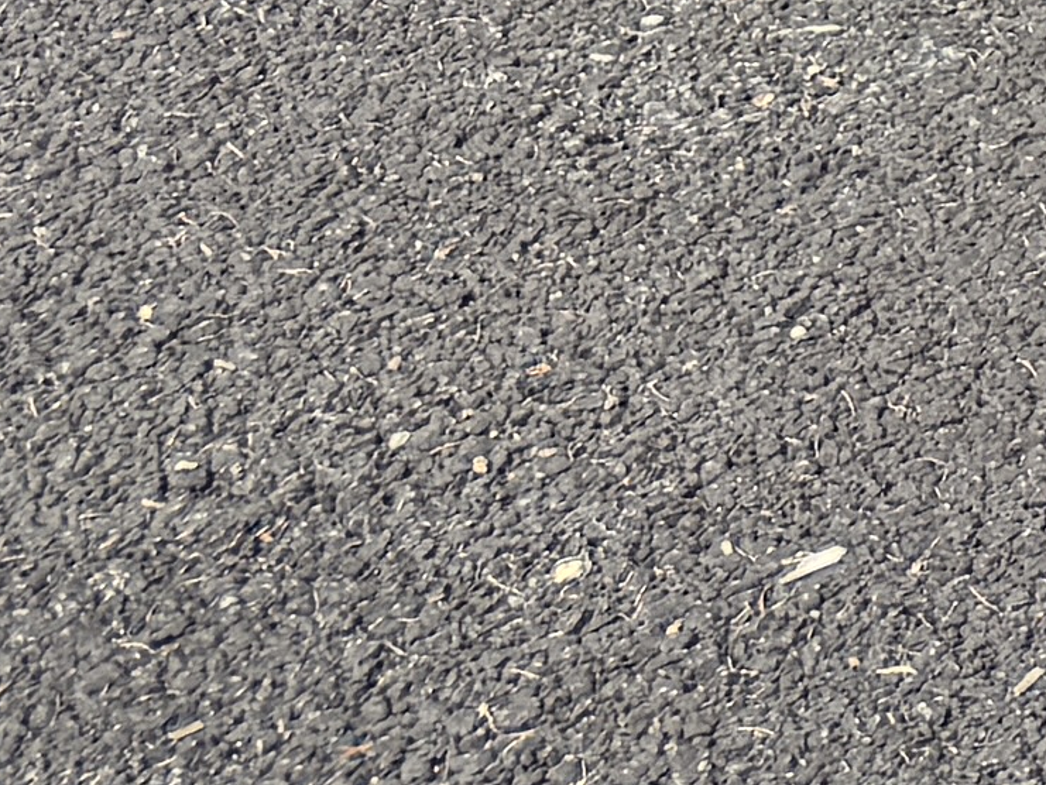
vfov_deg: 6.8
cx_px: 3715
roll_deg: +0.0
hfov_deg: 8.1
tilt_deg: -12.8
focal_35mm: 185
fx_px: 5591
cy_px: -2008
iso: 80
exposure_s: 1/1311
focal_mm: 6.76
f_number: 1.78
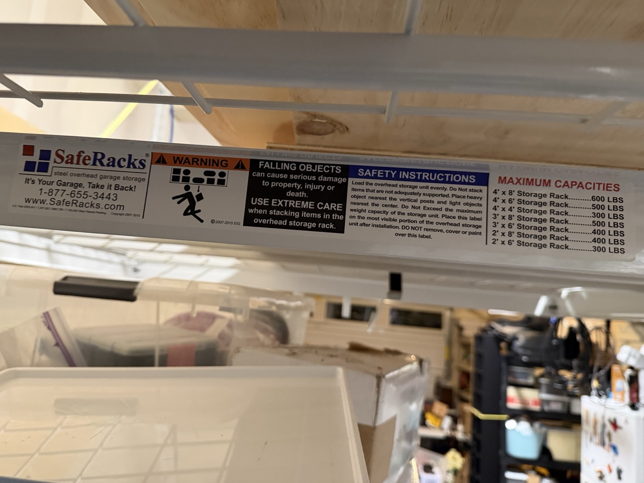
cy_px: 213
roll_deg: -4.7
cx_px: 303
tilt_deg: +11.4
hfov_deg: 65.3
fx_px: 502
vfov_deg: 51.2
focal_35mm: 27
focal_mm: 6.76
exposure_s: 1/60
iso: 640
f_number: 1.78
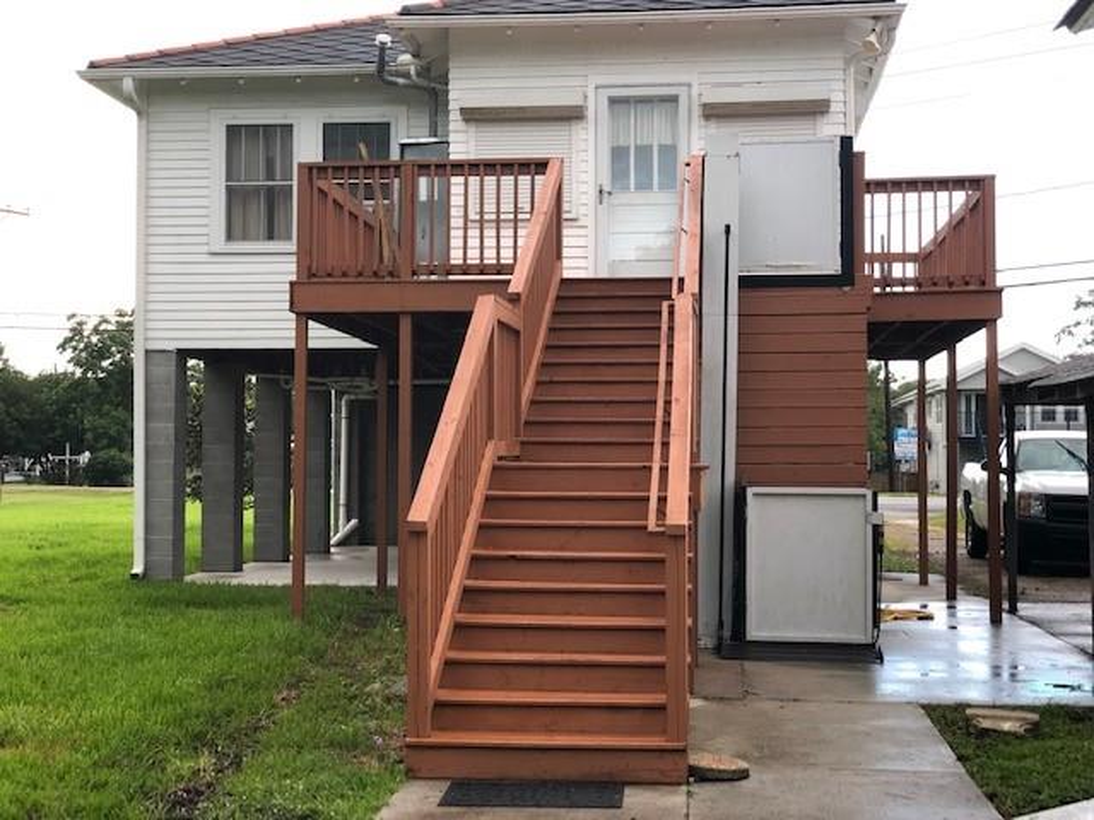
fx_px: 1643
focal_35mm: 52
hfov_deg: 36.8
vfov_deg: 28.0
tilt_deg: +3.0
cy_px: 410
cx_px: 547
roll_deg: +1.3
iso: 16
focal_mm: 6
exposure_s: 1/60
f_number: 2.4
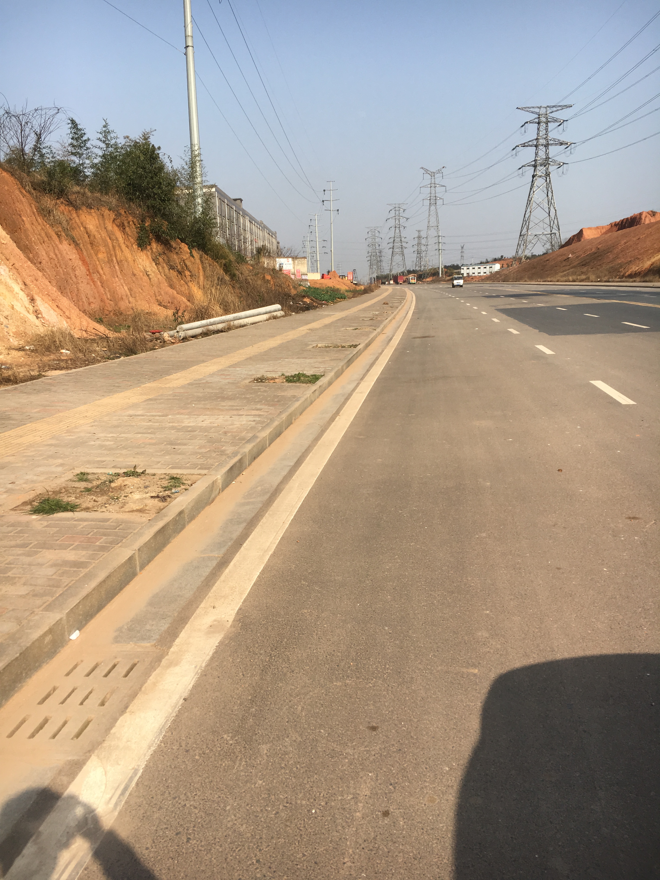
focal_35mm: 29
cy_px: 440
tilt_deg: -10.6
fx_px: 737
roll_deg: +1.7
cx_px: 330
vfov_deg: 61.7
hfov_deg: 48.2
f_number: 2.2
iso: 25
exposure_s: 1/1451
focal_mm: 4.15
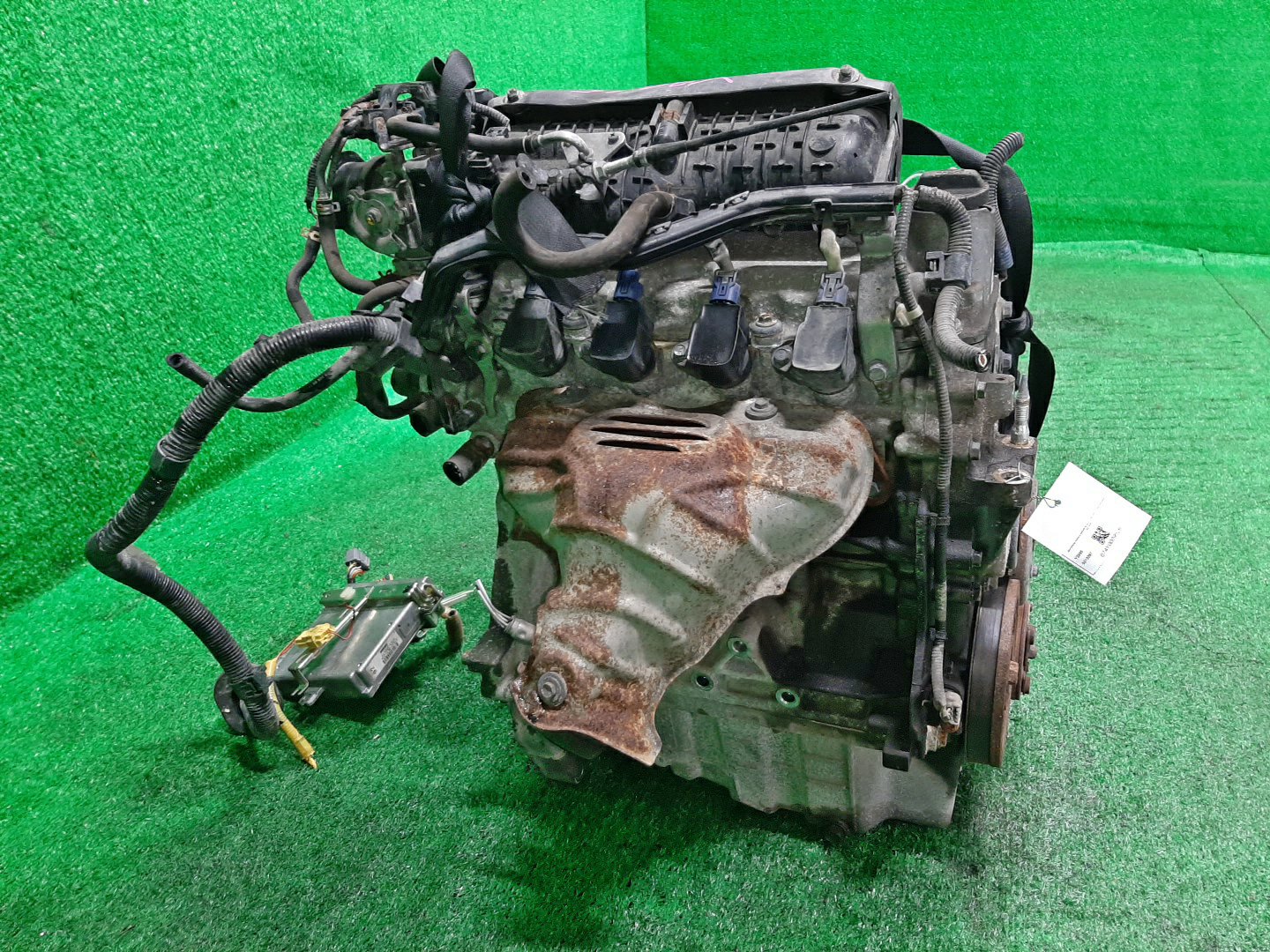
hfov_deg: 67.3
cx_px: 635
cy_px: 476
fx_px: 954
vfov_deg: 53.1
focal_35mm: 26
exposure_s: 1/50
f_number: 1.7
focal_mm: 3.93
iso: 202
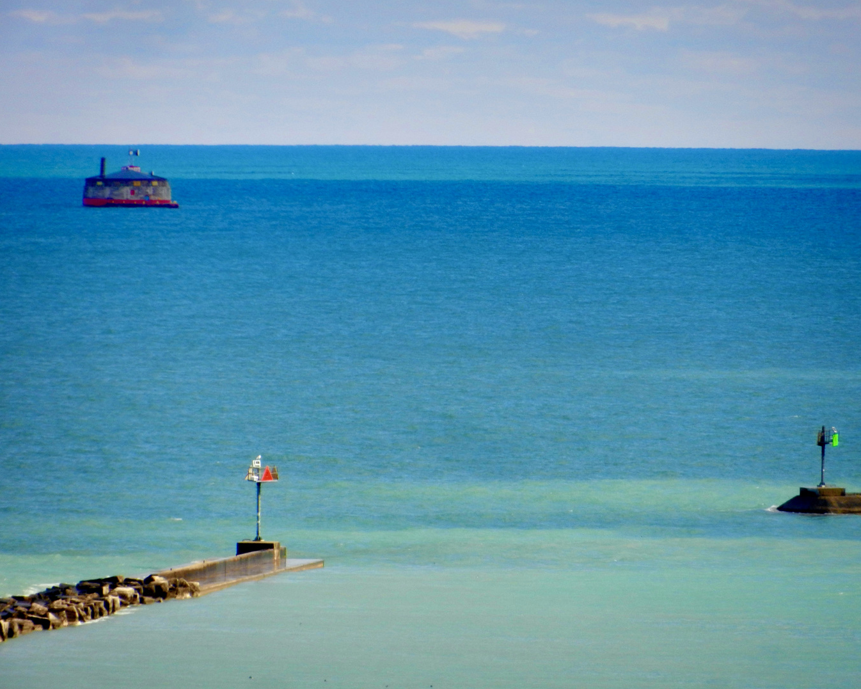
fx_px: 11978
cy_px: 345
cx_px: 459
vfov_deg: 3.3
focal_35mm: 470
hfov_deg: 4.1
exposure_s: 1/160
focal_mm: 81
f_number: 5.9
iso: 160
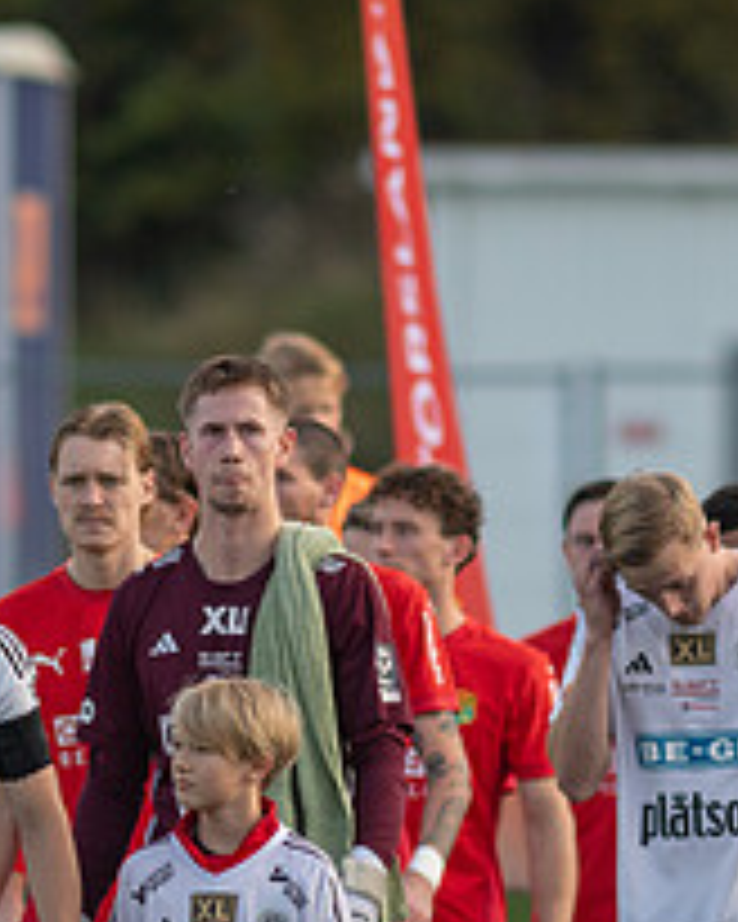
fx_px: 32599
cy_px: 776
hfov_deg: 1.3
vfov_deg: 1.6
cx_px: -54
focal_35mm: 1194
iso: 360
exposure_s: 1/1250
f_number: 3.2
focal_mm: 300
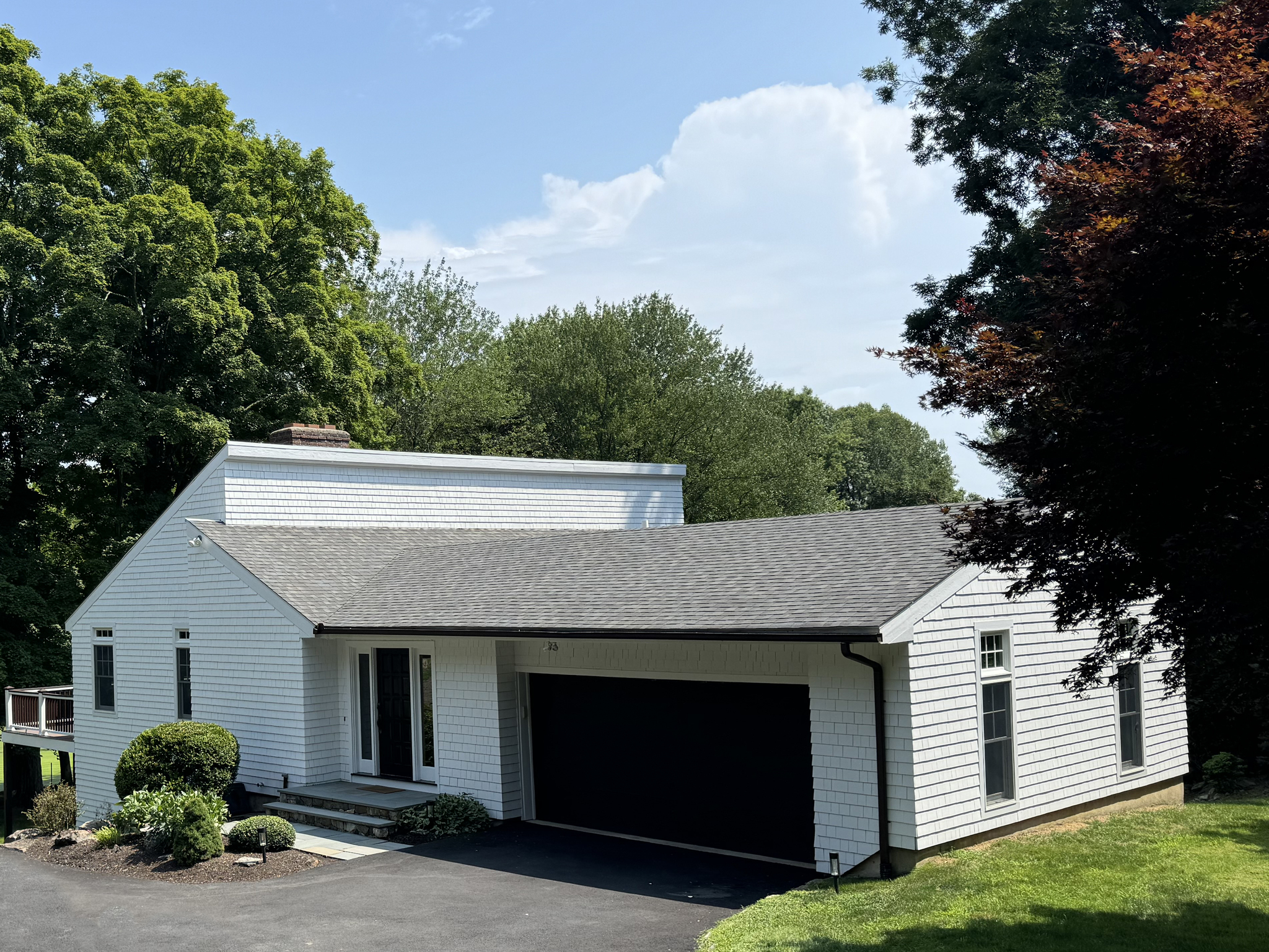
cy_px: 575
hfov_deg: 49.7
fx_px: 1320
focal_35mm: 36
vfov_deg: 39.5
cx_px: 349
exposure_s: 1/3597
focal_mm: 6.76
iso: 80
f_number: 1.78
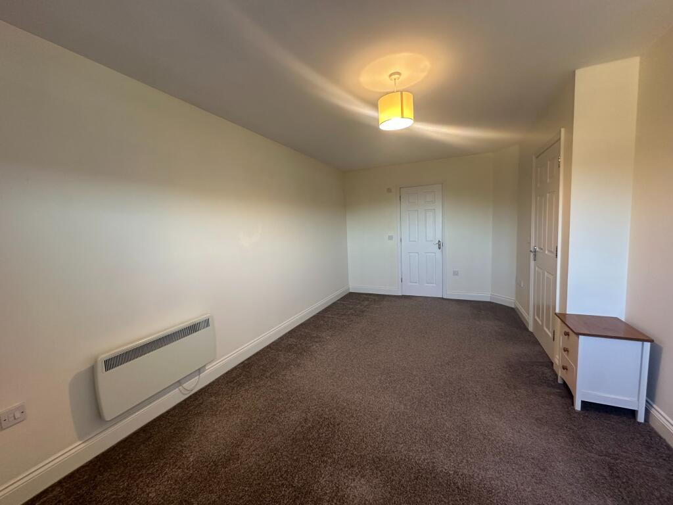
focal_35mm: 14
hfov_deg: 102.1
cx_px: 336
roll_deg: +2.4
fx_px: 272
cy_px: 252
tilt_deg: -5.7
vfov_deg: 85.7
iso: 250
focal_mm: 2.22
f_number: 2.2
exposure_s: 1/50
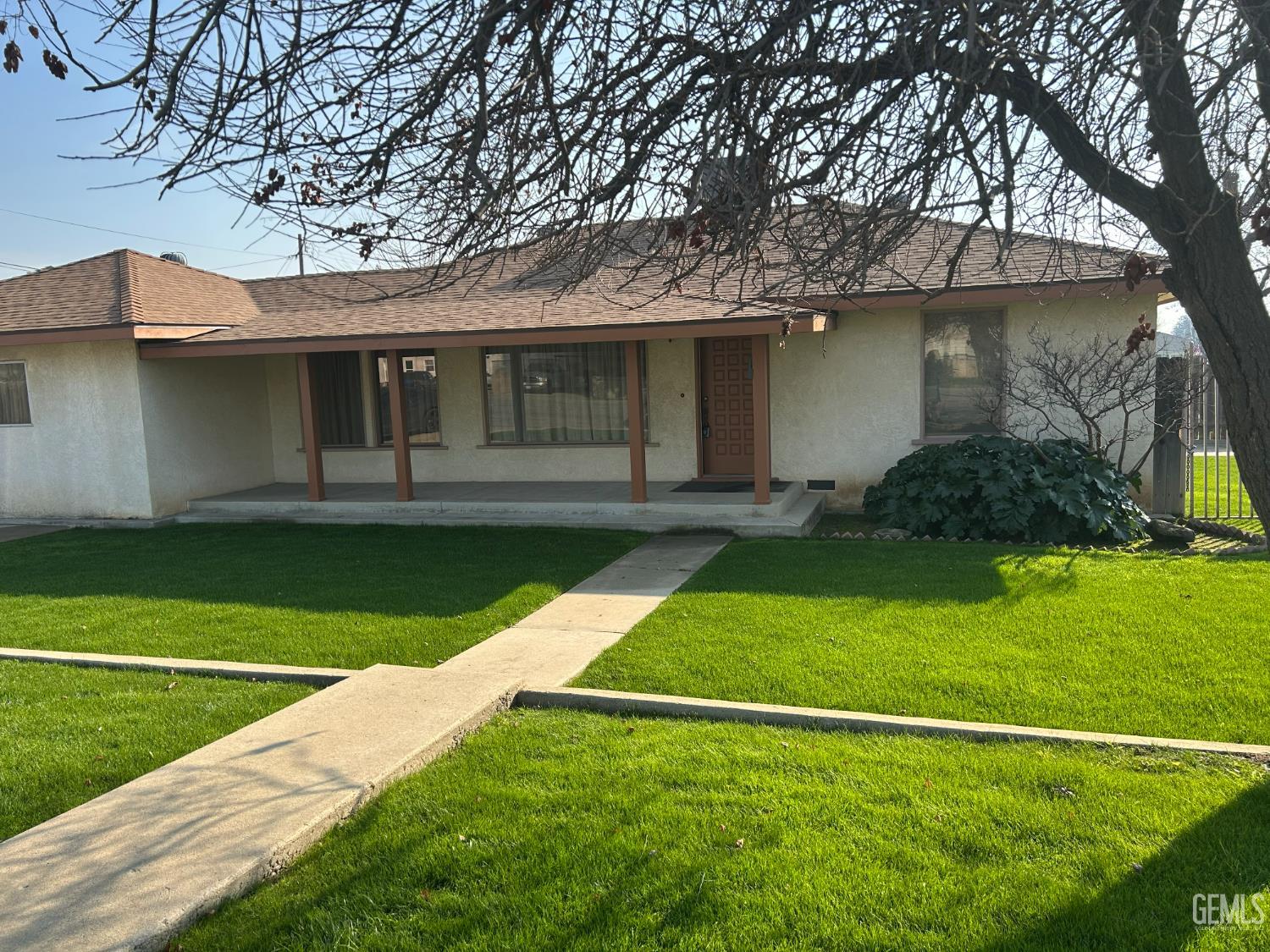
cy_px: 476
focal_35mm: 26
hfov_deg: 67.3
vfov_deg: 53.1
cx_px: 635
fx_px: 954
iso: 50
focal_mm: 5.7
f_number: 1.5
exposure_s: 1/1669
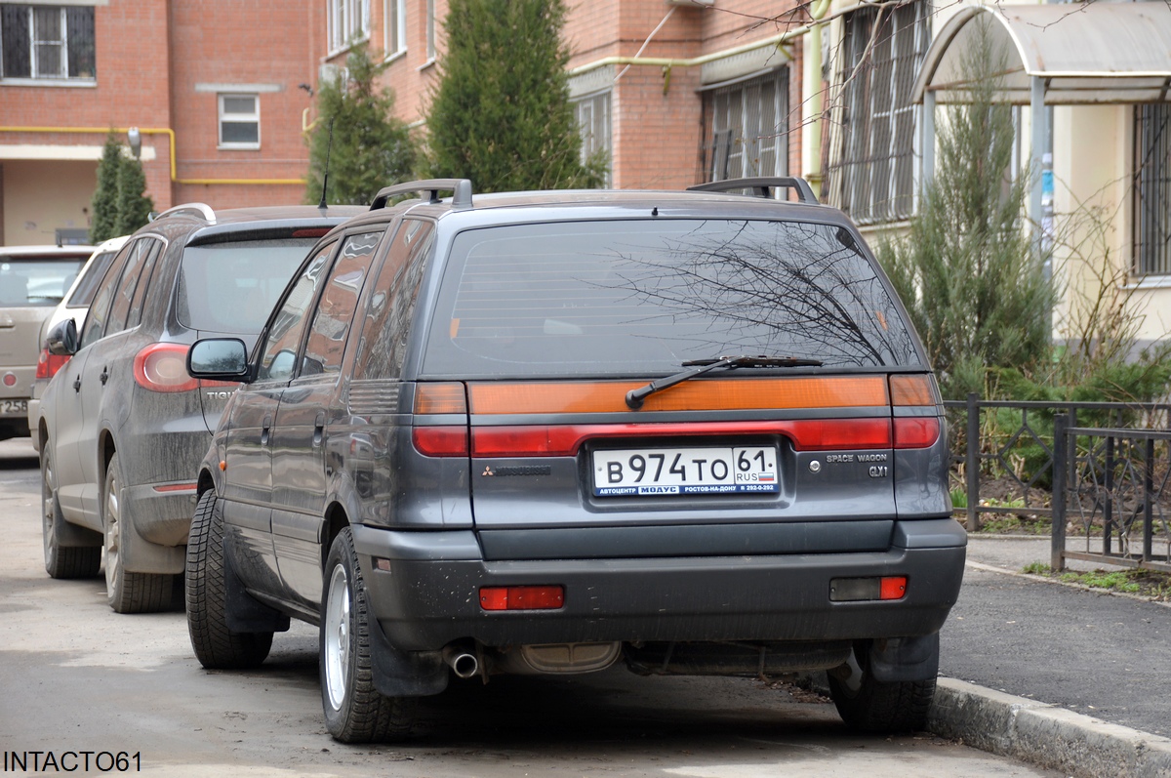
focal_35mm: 135
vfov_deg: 10.1
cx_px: 586
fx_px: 4386
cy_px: 389
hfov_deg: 15.2
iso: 250
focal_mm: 90
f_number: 5.6
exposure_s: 1/125
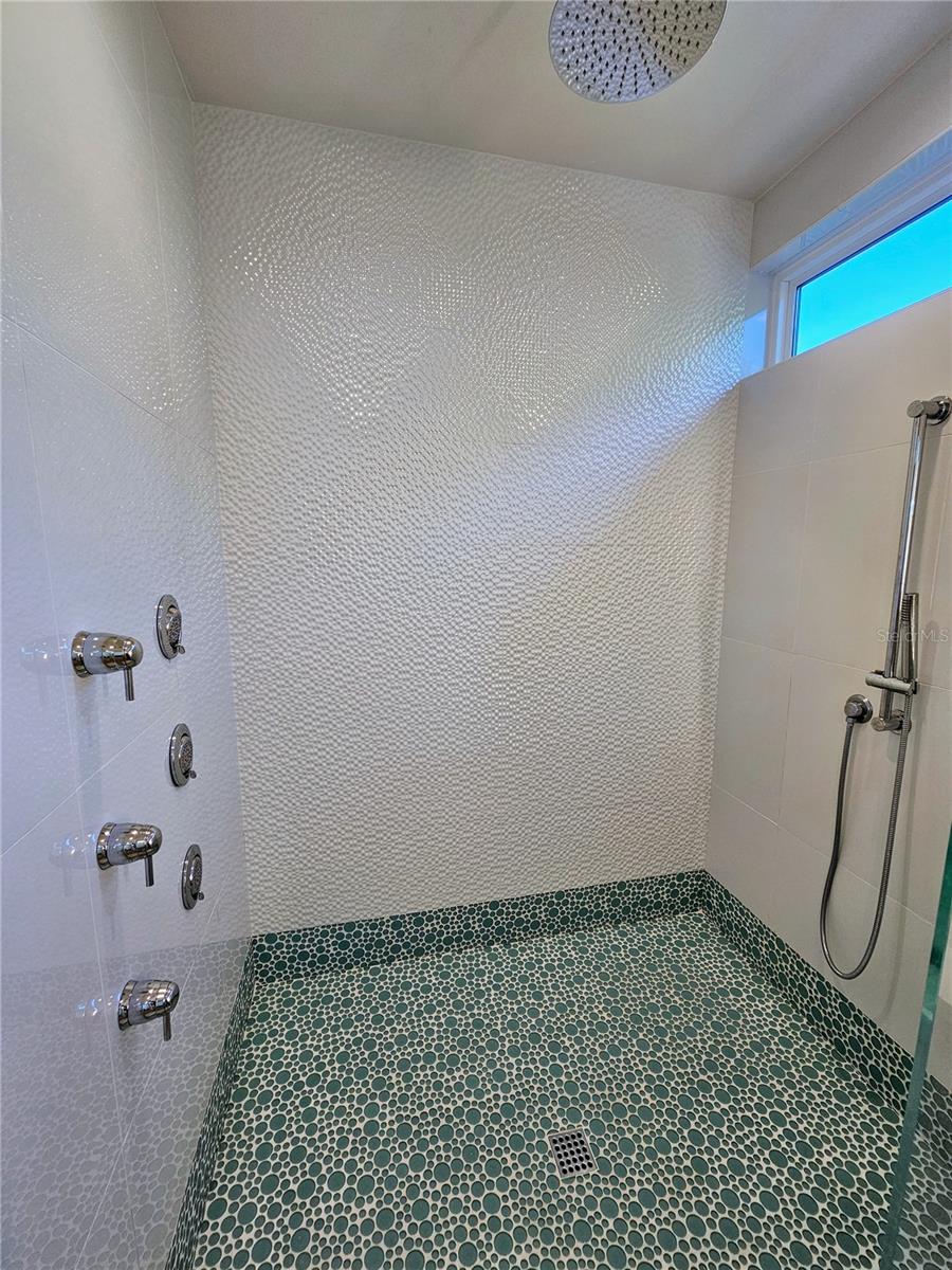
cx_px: 476
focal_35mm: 13
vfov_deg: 106.2
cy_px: 635
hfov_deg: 89.9
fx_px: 477
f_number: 2.2
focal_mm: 2.2
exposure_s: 1/60
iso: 64
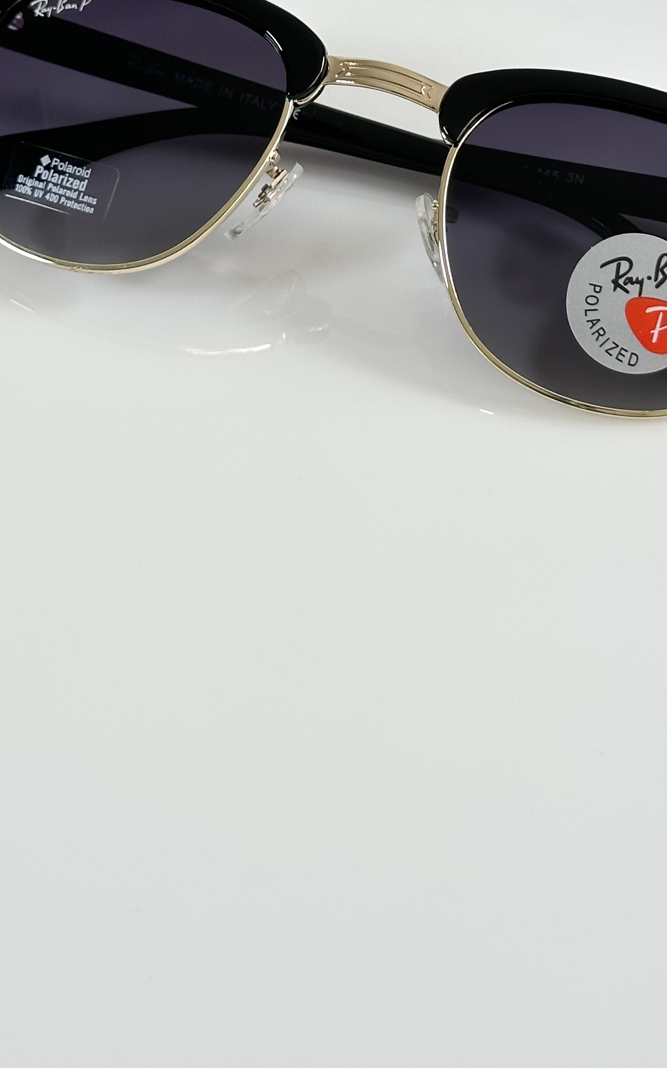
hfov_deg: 15.4
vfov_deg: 23.9
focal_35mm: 85
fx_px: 2473
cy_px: 191
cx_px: 322
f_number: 1.78
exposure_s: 1/121
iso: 64
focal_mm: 6.86
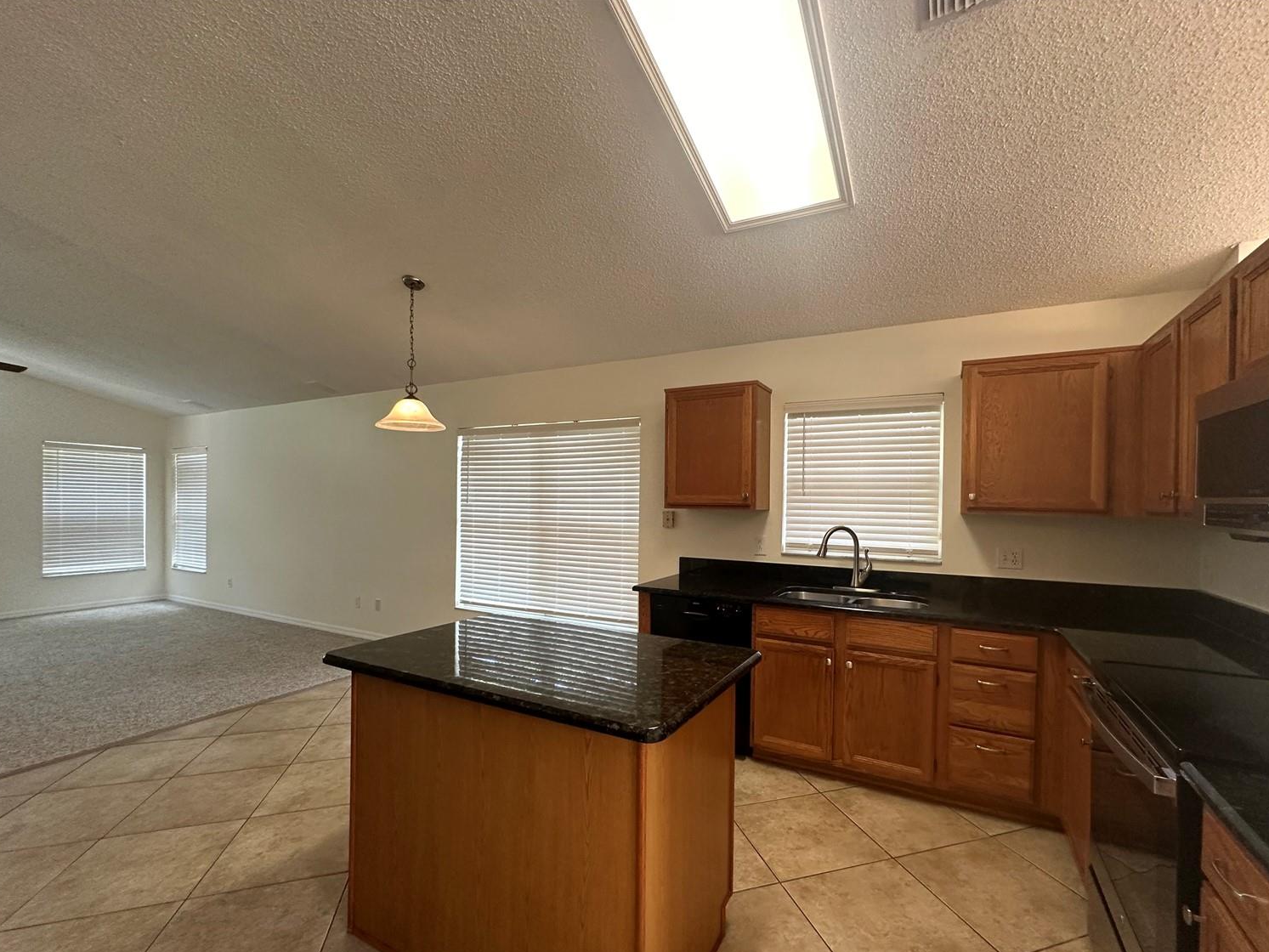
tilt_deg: -1.5
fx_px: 550
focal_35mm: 15
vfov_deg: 81.6
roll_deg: -0.3
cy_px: 507
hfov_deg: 98.1
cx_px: 668
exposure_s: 1/60
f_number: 2.2
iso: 250
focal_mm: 2.22
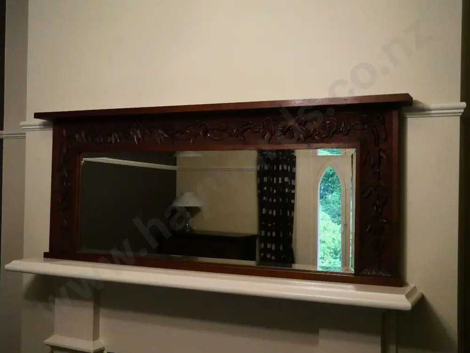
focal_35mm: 41
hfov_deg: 45.8
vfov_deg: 35.1
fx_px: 557
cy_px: 173
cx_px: 233
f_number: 4.5
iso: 6400
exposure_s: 1/200
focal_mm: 20
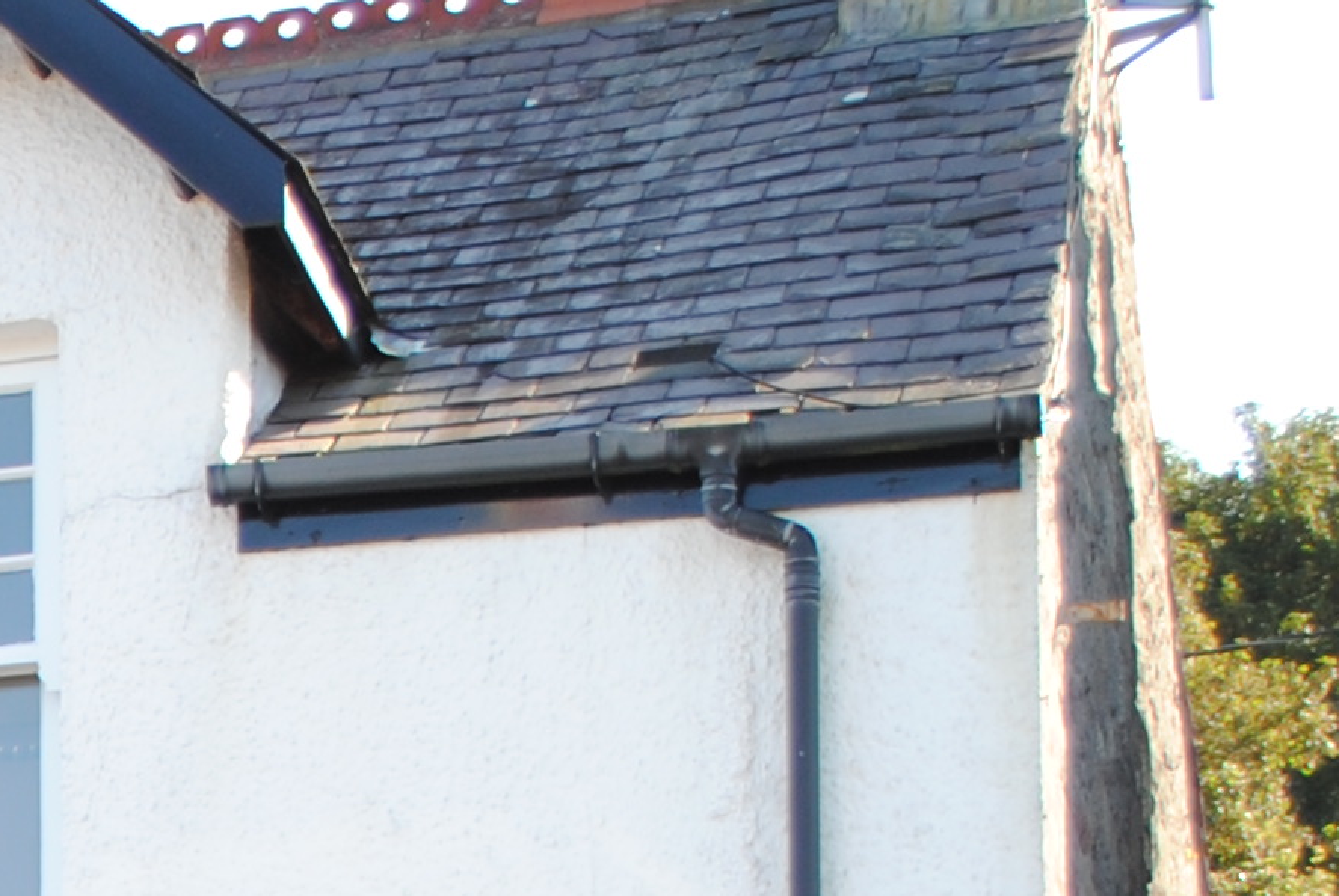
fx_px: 5363
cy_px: 1492
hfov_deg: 12.9
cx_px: -1072
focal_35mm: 144
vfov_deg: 9.2
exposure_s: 1/160
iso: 100
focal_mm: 22
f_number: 6.3
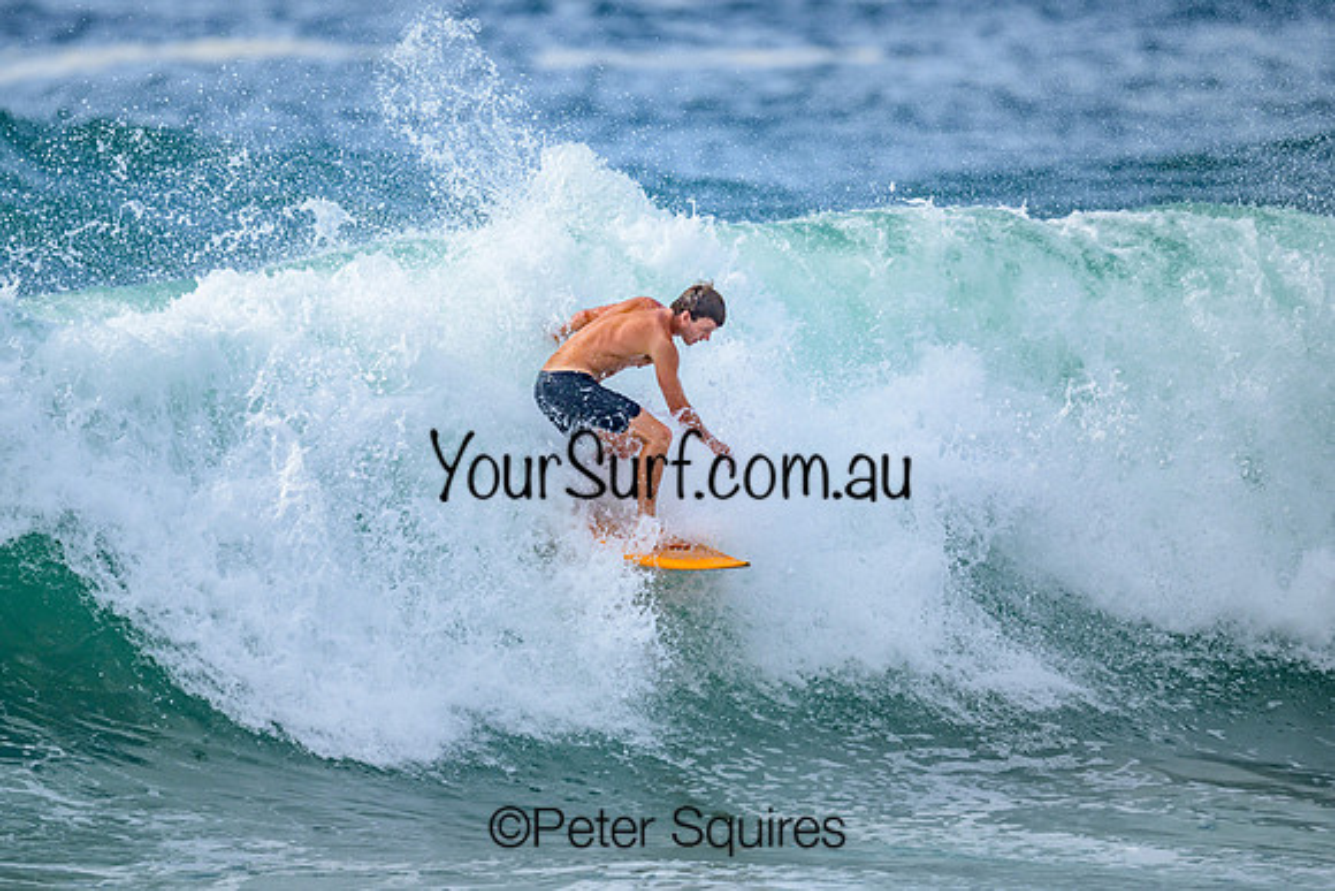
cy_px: 428
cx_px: 581
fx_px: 33496
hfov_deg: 2.3
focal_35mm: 903
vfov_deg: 1.5
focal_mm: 800
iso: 400
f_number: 6.3
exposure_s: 1/2500
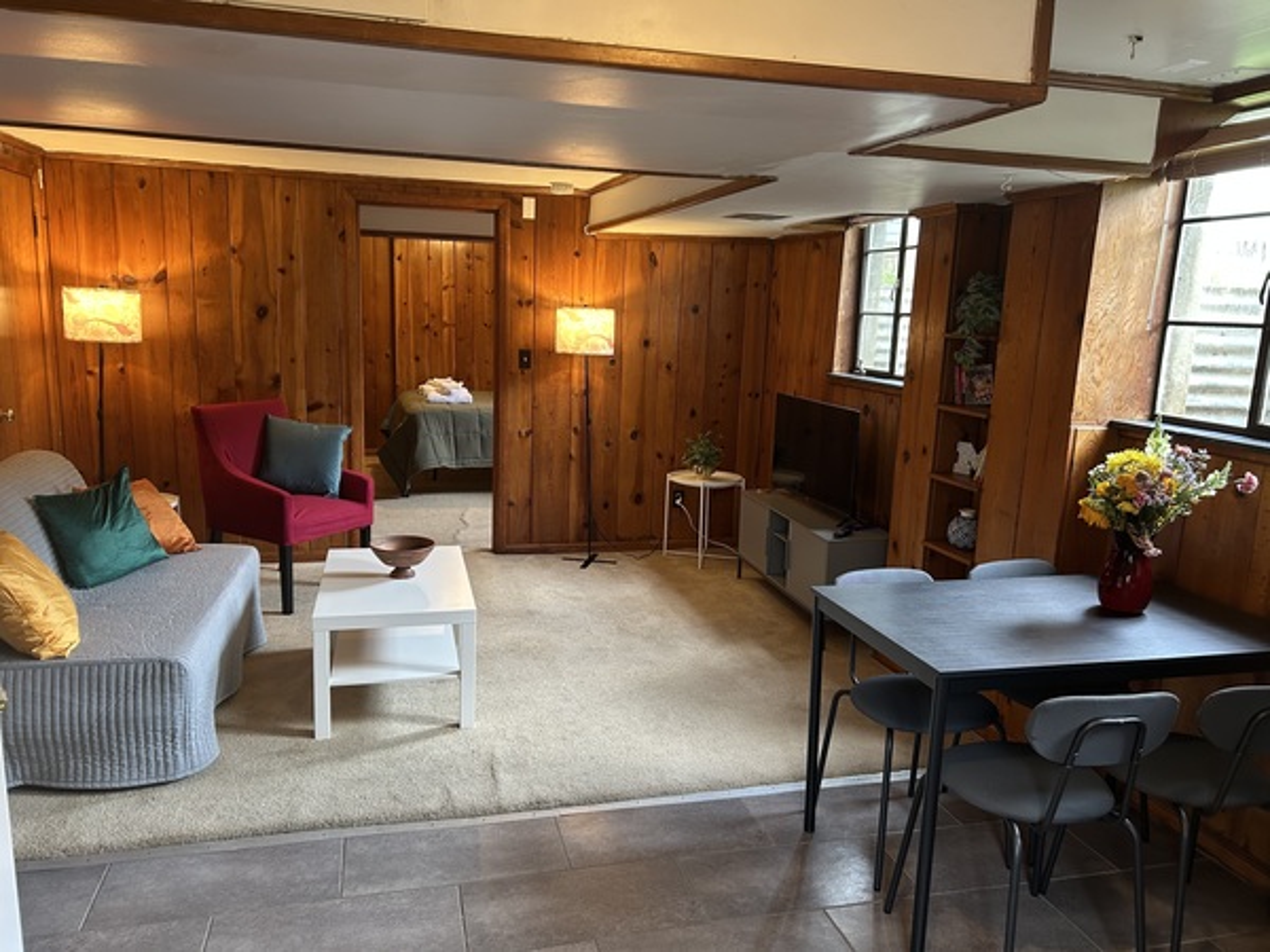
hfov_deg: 67.3
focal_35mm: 26
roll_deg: -2.3
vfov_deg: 53.1
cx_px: 635
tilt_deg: -10.4
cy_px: 476
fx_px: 954
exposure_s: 1/60
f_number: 1.5
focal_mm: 5.7
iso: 125
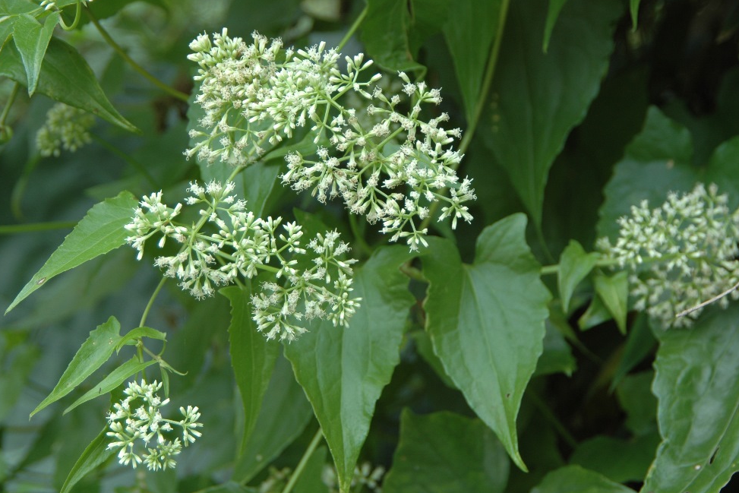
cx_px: 357
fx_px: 1683
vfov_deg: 16.7
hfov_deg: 24.8
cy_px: 240
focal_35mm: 82
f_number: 5
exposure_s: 1/40
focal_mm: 52
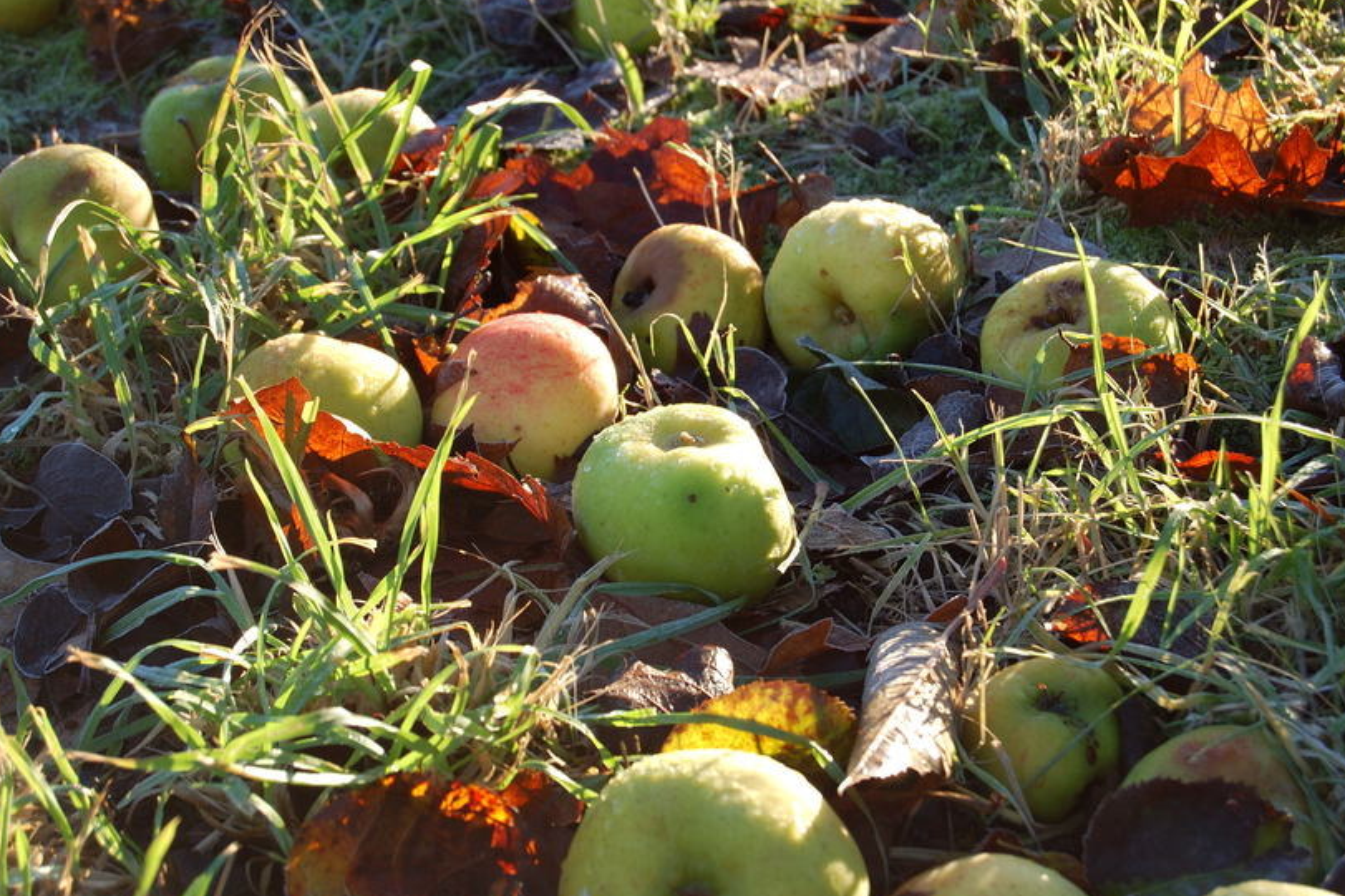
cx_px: 708
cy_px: 446
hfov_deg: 23.0
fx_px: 3306
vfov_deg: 15.4
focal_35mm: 89
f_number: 6.3
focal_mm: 55
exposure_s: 1/160
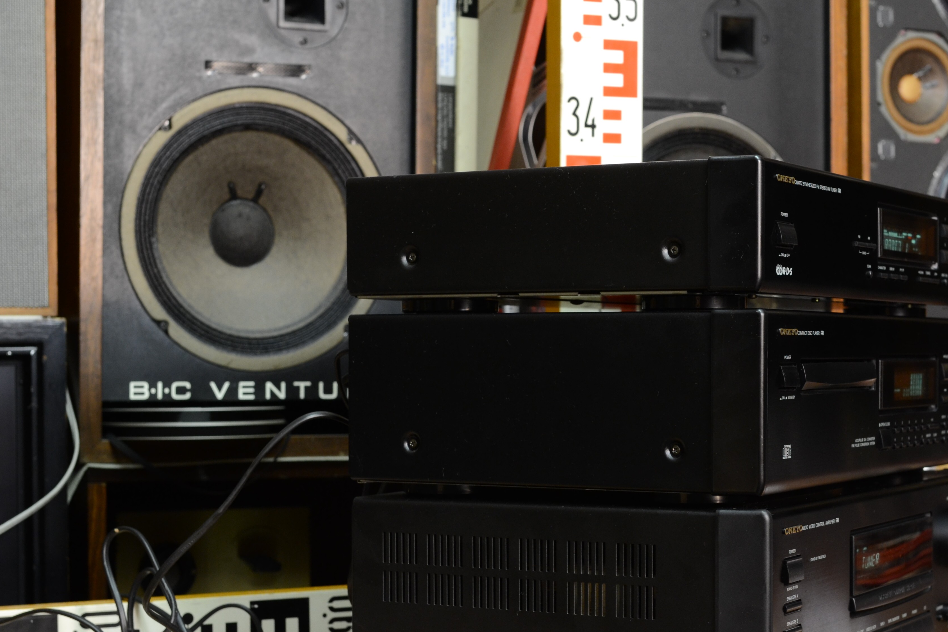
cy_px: 406
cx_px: 577
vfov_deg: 19.0
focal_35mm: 72
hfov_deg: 28.1
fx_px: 1887
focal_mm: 35
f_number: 5.6
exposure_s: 1/15
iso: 400
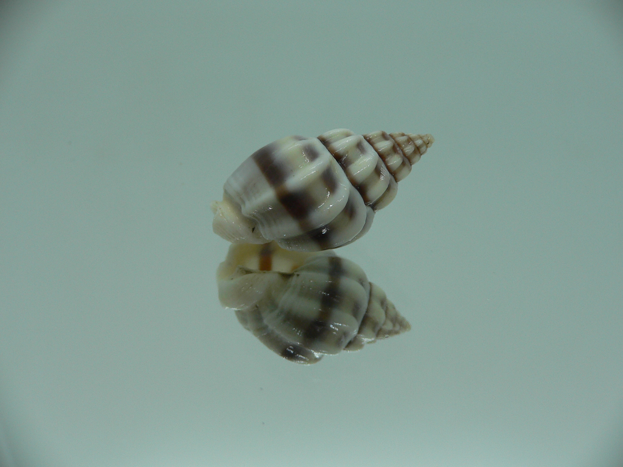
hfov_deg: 52.6
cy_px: 234
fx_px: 630
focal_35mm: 35
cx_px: 312
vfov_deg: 40.7
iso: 80
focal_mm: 4.6
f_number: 2.8
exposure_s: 1/60
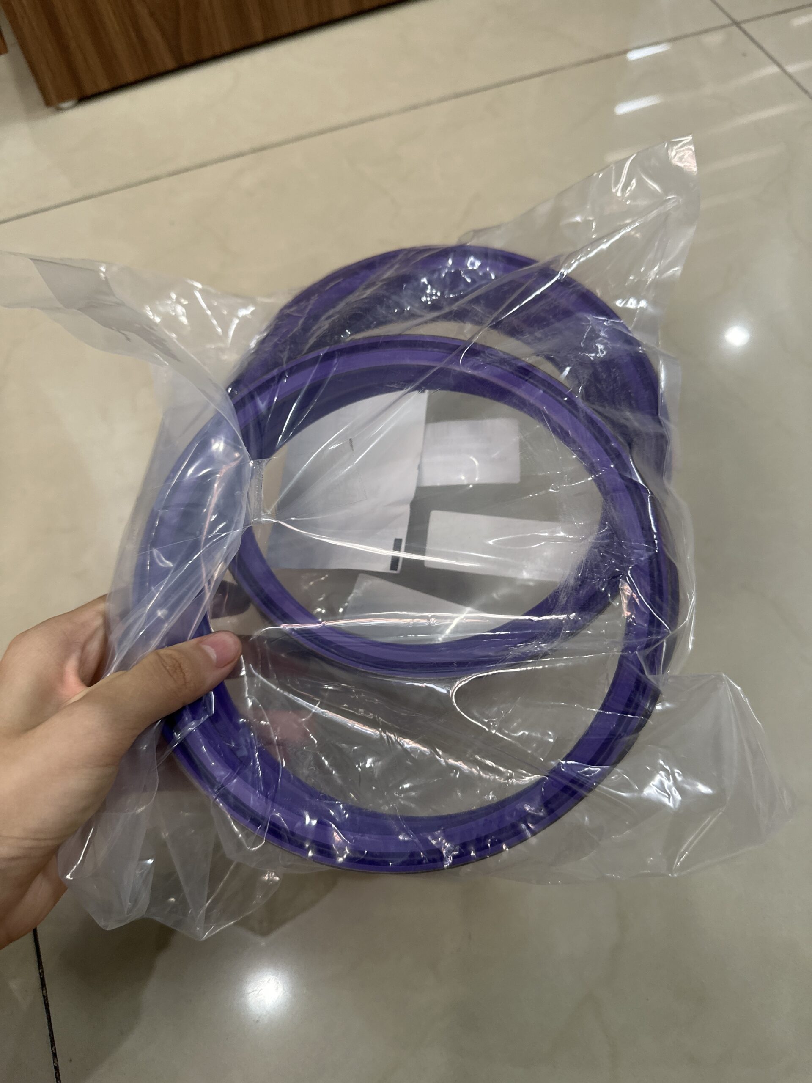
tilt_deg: -62.2
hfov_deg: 56.8
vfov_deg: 71.6
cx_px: 406
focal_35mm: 24
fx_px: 751
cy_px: 542
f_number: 1.78
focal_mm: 6.86
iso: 250
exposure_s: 1/109
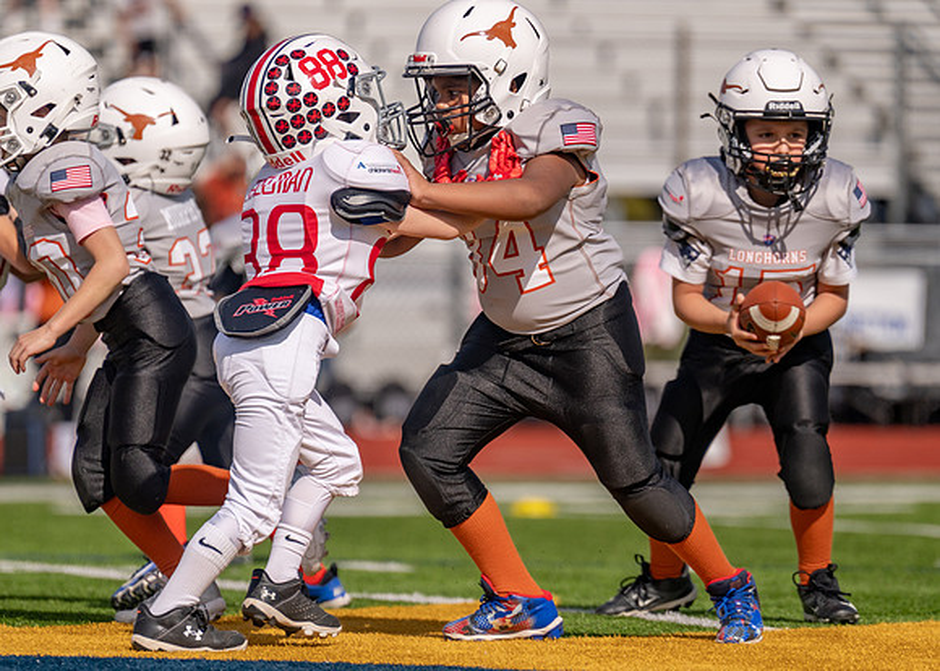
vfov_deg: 4.1
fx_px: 9392
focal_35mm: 352
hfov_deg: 5.7
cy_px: 386
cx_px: 420
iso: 160
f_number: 4
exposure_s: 1/5000
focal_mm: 280
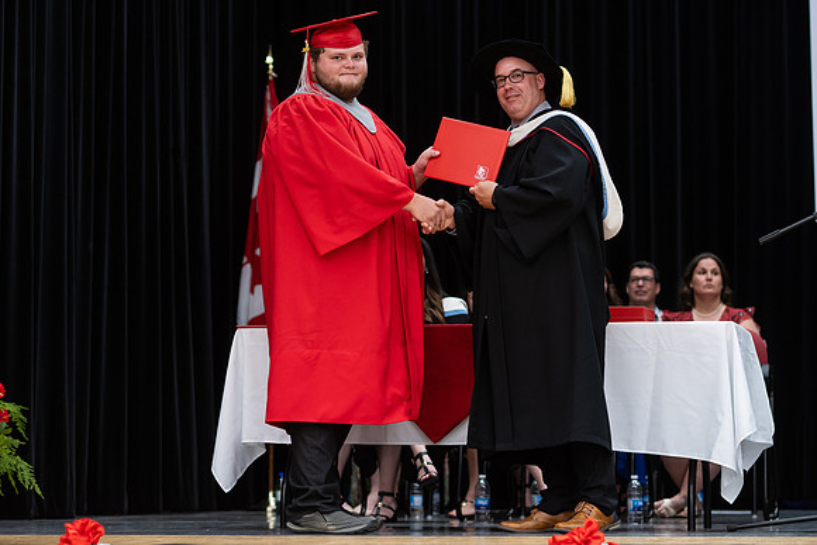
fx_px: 2504
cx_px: 408
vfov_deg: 12.4
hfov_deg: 18.5
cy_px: 257
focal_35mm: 110
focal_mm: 85
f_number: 2.8
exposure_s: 1/200
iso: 1000
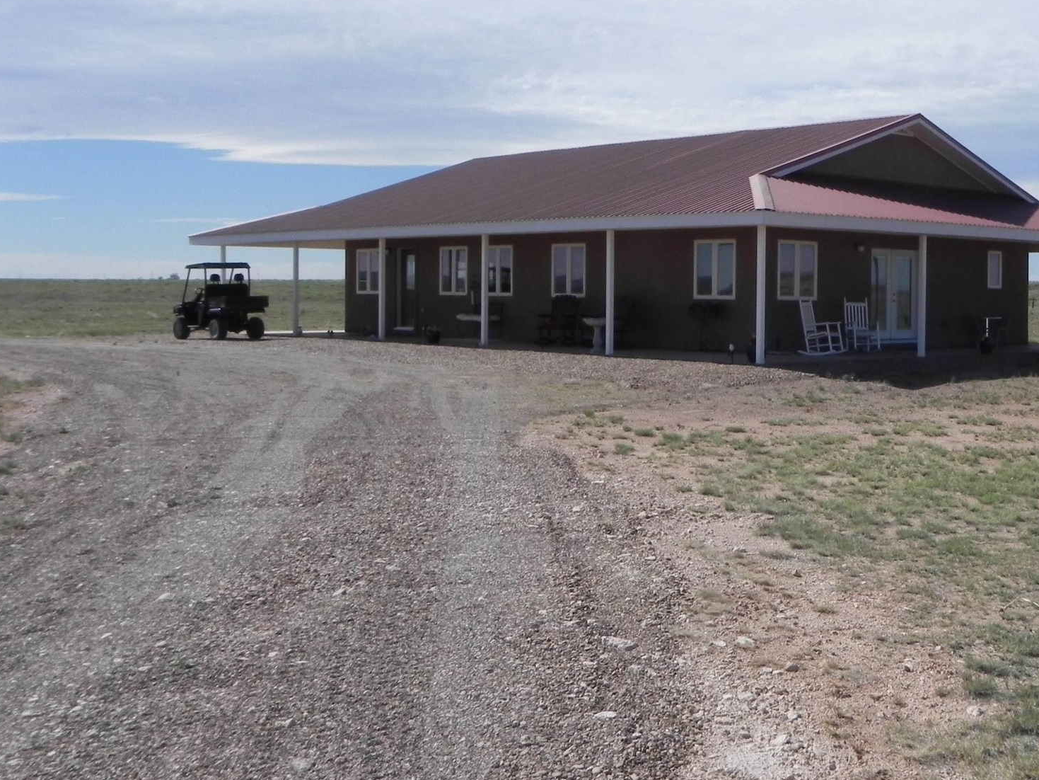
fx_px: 1381
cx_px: 704
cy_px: 330
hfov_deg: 40.7
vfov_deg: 31.5
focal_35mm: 46
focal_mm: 5.9
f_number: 8
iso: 160
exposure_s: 1/520
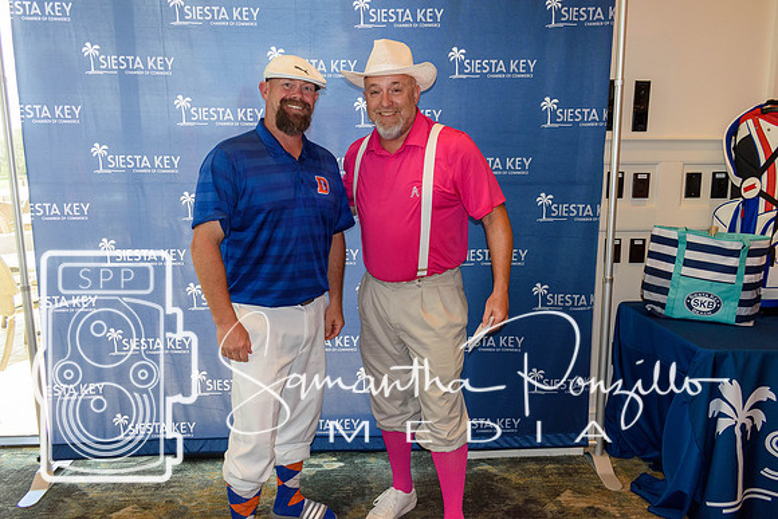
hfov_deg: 67.4
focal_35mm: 27
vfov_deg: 48.0
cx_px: 389
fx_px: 584
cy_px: 260
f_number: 5
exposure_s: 1/100
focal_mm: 18
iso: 800
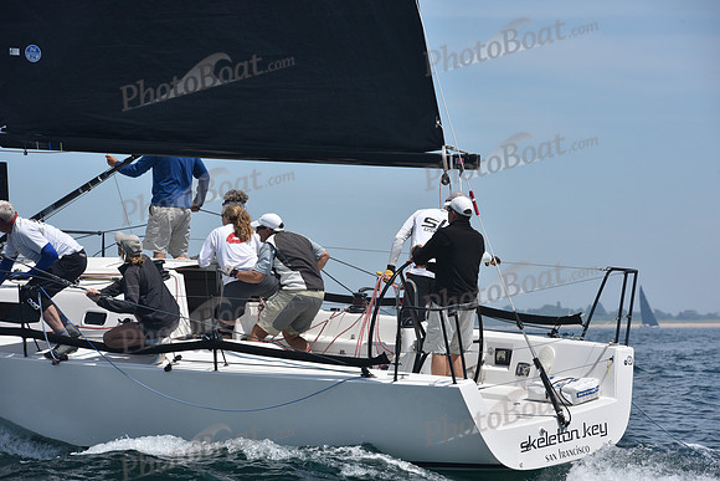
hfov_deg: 10.3
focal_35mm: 200
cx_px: 360
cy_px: 240
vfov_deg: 6.9
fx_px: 4001
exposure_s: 1/800
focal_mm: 200
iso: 250
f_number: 11
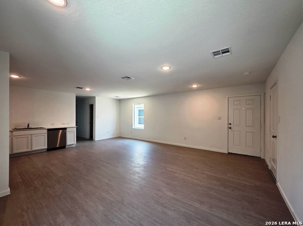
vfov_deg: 89.8
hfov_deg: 106.3
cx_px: 152
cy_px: 113
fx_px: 114
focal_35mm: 13
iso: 160
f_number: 1.9
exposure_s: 1/120
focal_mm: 2.2
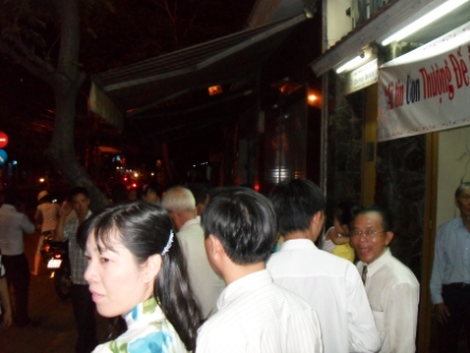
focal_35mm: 36
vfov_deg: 39.7
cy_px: 177
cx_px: 236
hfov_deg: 51.4
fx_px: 489
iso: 400
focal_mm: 6.2
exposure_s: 1/45
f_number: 2.8
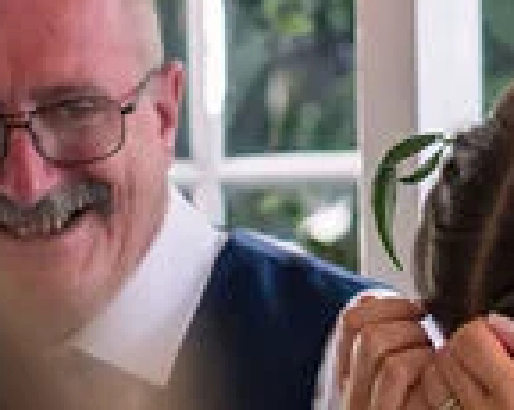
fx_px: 7601
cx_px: 1035
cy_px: 91
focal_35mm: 500
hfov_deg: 3.8
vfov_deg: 3.1
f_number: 2.8
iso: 640
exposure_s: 1/200
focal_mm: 75
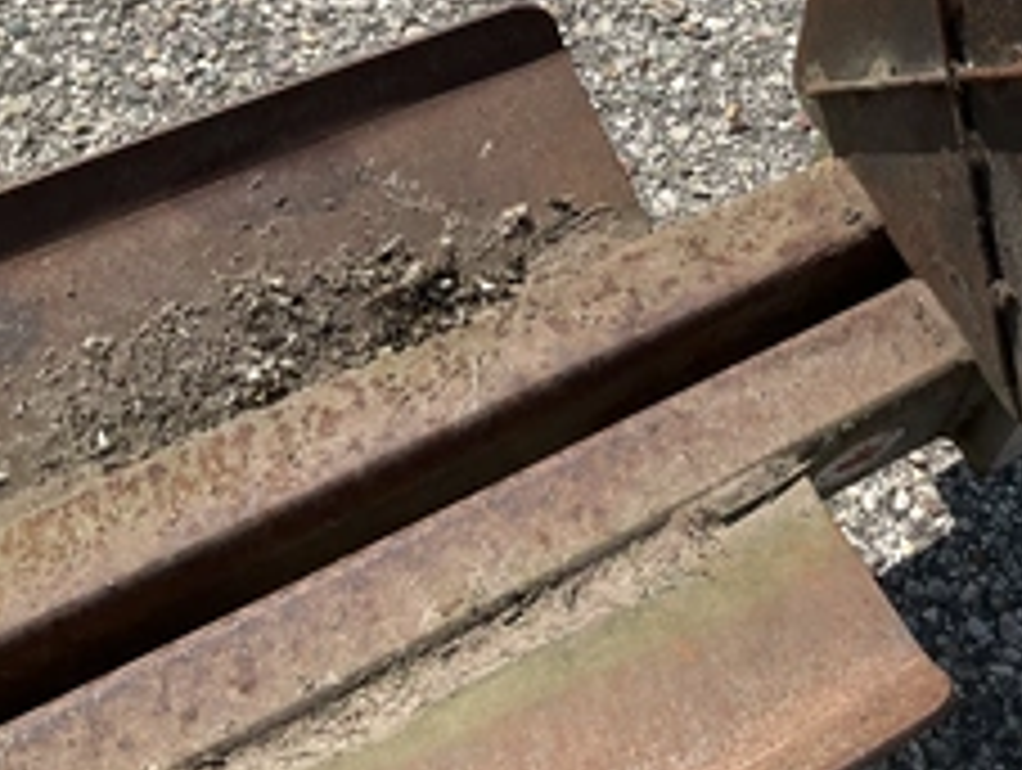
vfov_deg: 27.9
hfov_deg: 36.4
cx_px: 788
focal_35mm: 51
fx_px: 1508
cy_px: 122
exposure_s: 1/1786
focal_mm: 3
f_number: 1.8
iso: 25
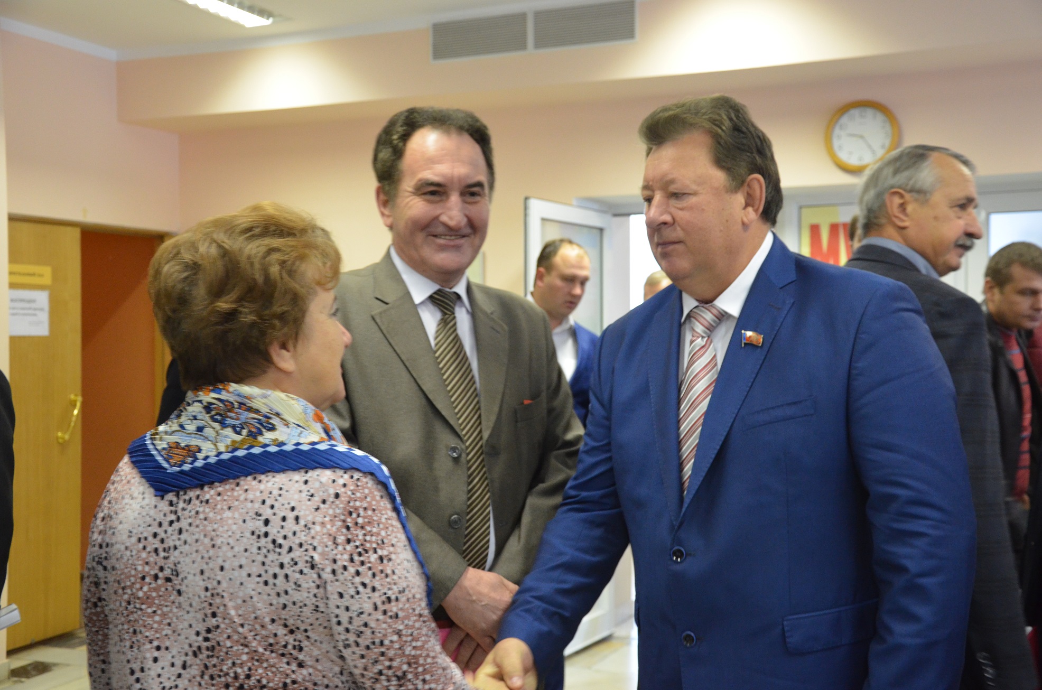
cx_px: 521
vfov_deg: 29.7
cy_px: 345
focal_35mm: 45
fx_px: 1300
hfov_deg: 43.7
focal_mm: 30
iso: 1800
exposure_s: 1/30
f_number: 4.2
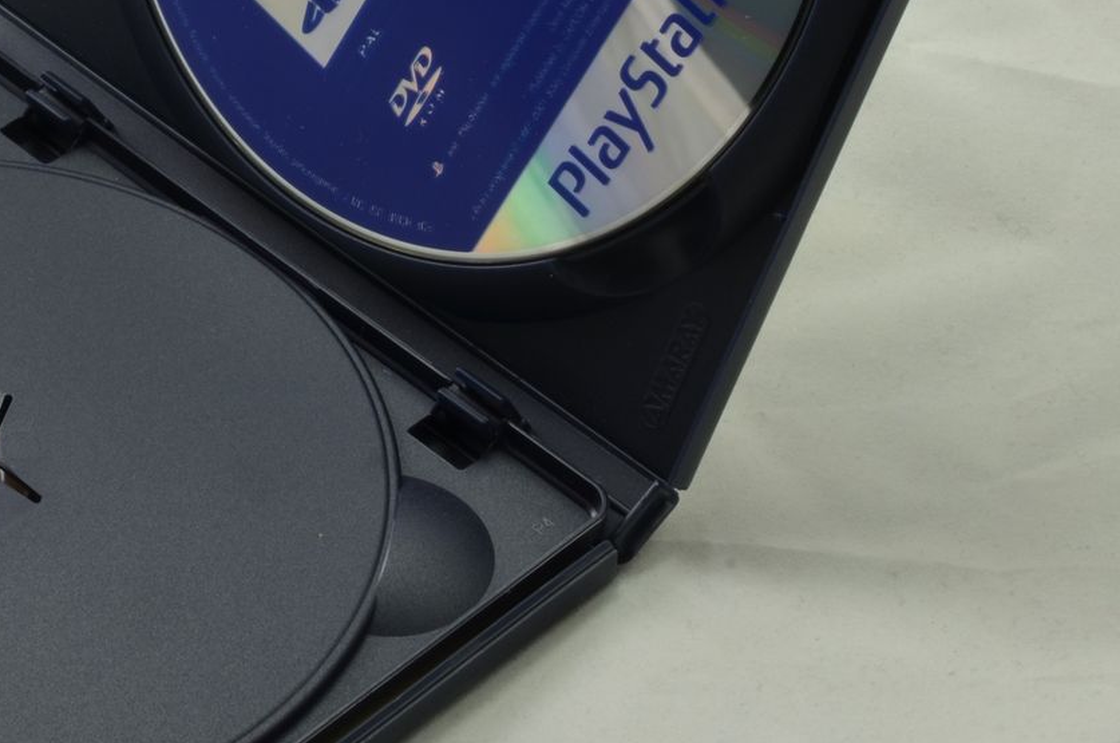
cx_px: 141
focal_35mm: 129
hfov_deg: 15.7
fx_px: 4006
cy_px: 2
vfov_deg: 10.5
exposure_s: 1/1.3
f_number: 20
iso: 100
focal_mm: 40
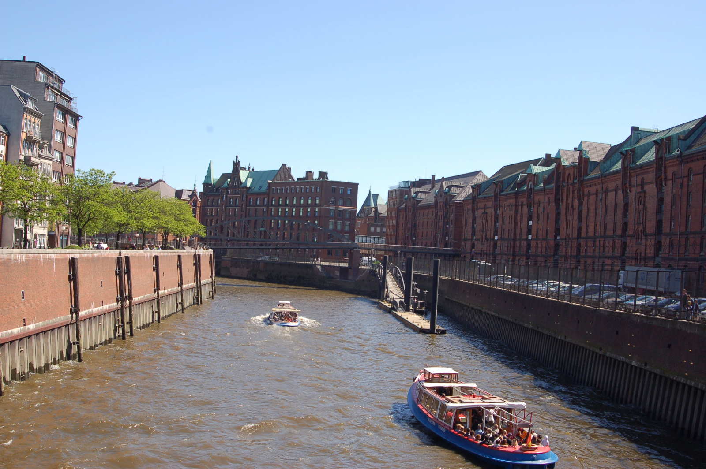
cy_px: 234
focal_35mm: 42
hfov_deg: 46.4
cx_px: 353
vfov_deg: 31.8
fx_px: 823
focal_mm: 28
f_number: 10
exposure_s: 1/250
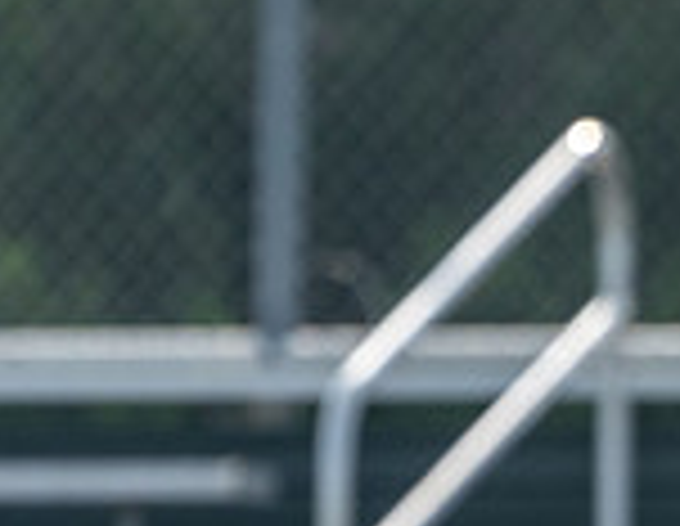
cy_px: 850
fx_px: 31531
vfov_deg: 1.0
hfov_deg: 1.2
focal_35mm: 1586
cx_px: 1277
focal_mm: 318
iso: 250
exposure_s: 1/1000
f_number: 5.6
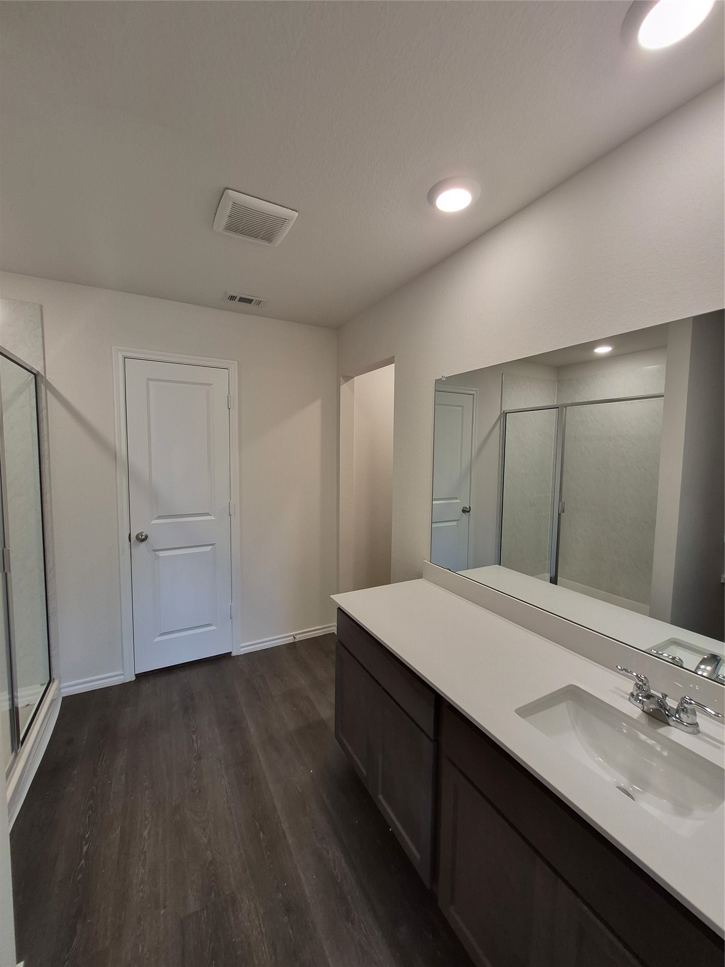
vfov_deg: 106.2
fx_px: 363
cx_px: 362
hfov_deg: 89.9
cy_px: 484
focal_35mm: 13
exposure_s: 1/60
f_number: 2.2
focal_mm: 1.74
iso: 100
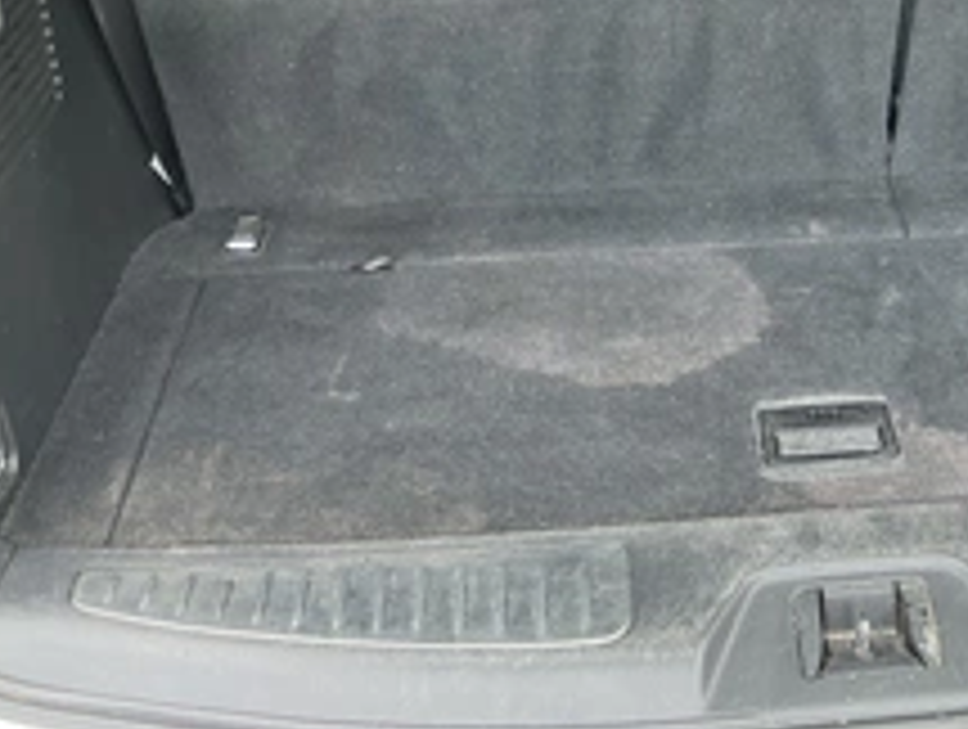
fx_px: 1457
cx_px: 810
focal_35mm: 52
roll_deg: -1.2
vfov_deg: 27.2
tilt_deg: -26.3
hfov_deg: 35.3
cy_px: 90
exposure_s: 1/122
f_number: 1.8
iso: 40
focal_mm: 3
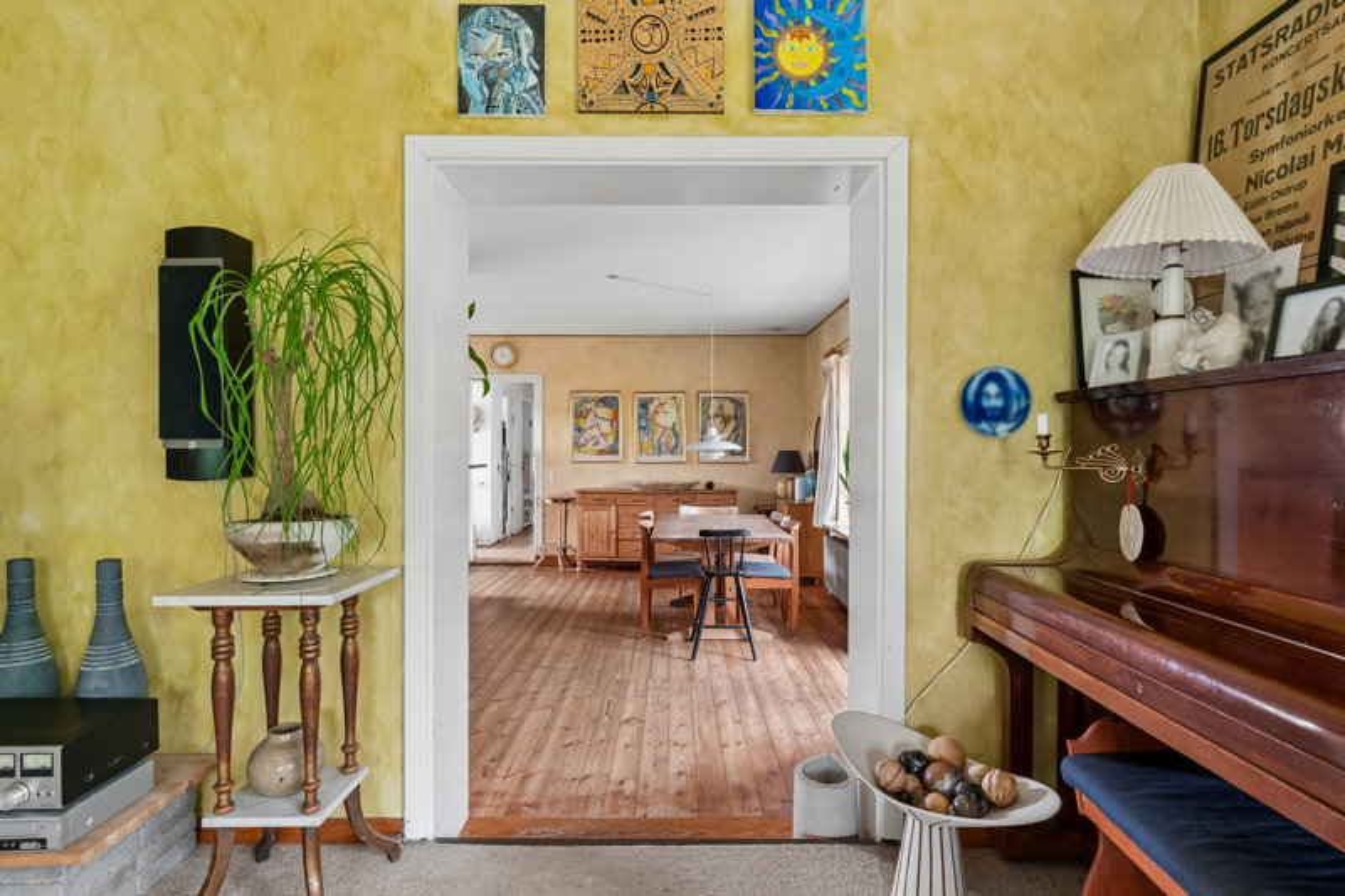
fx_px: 672
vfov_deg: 67.4
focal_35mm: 18
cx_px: 672
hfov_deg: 90.0
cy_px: 448
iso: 400
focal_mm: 12
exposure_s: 2
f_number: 10
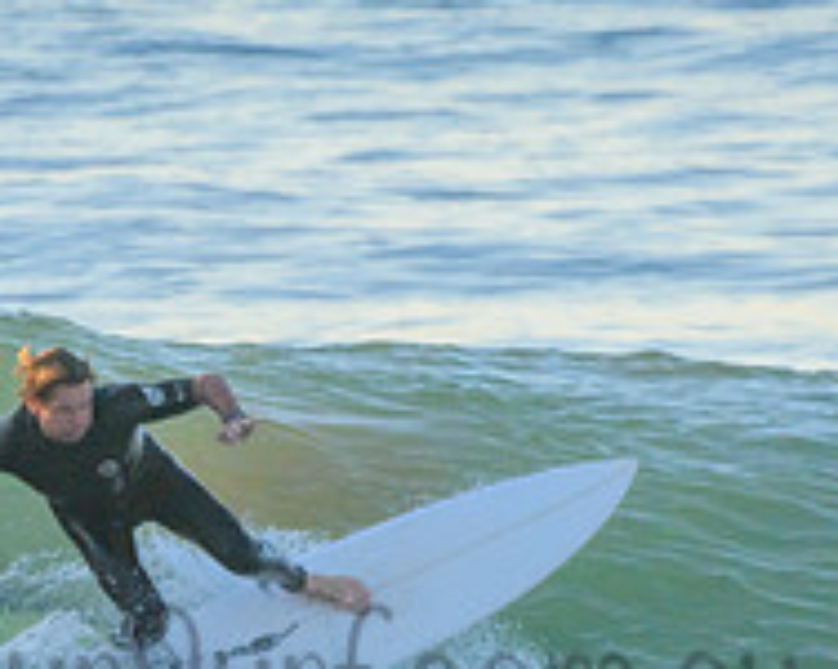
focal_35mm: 2171
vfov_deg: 0.7
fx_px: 53788
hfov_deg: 0.9
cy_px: 636
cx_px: 325
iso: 800
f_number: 5.6
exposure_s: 1/1250
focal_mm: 500
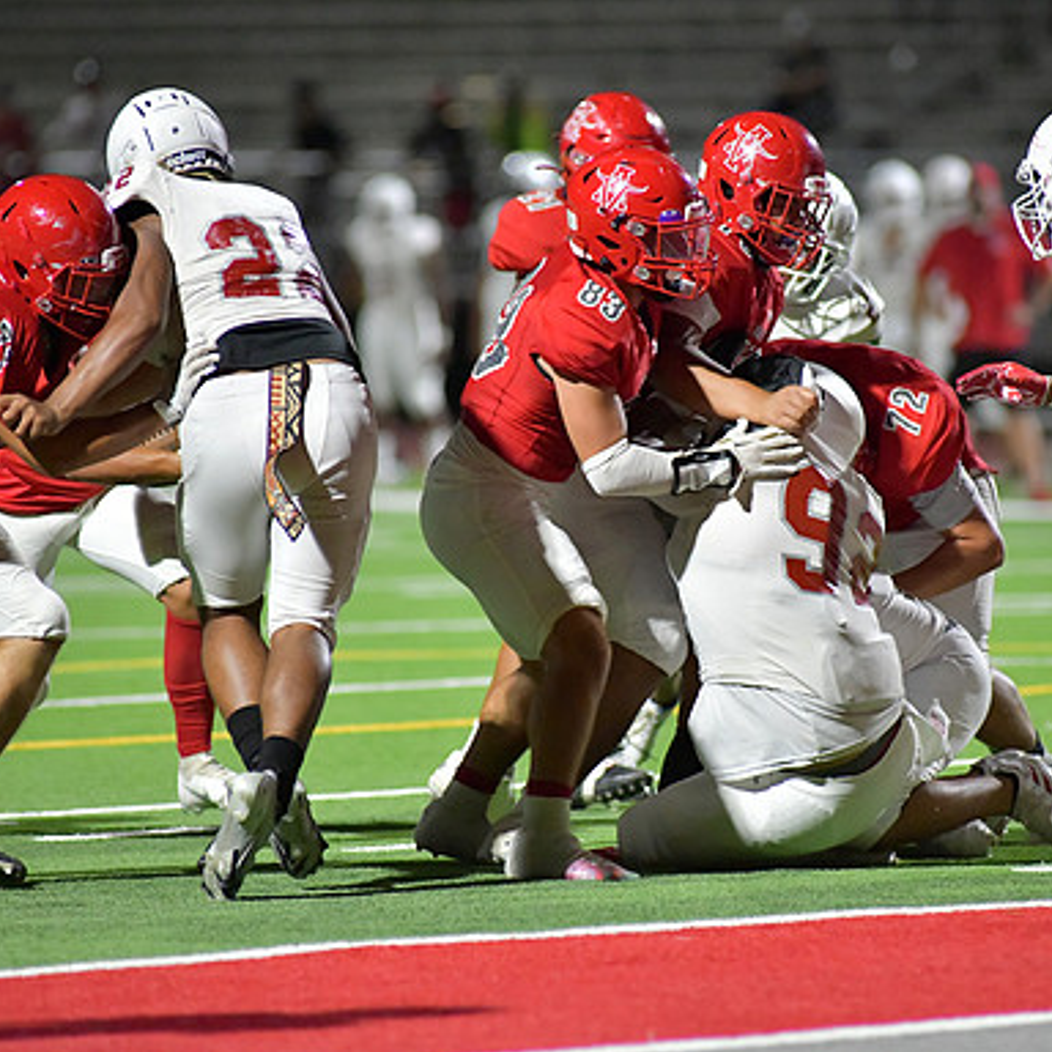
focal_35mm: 385
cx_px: 575
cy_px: 527
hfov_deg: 4.6
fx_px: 13237
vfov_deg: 4.6
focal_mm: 300
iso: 10000
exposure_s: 1/1250
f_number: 4
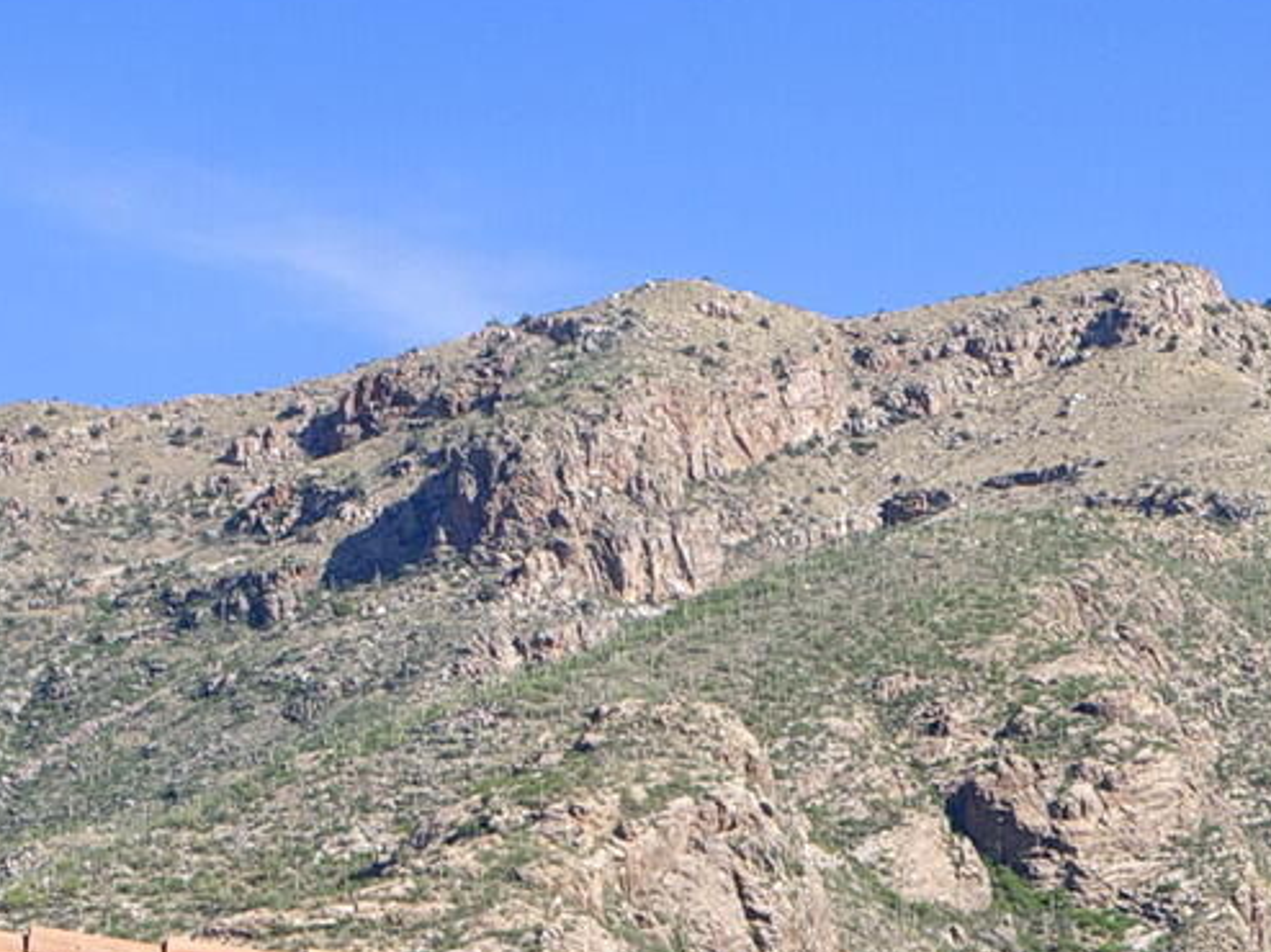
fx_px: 4404
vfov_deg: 11.4
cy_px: 1786
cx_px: 2601
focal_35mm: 120
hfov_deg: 13.8
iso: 100
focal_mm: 22
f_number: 9
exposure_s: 1/160
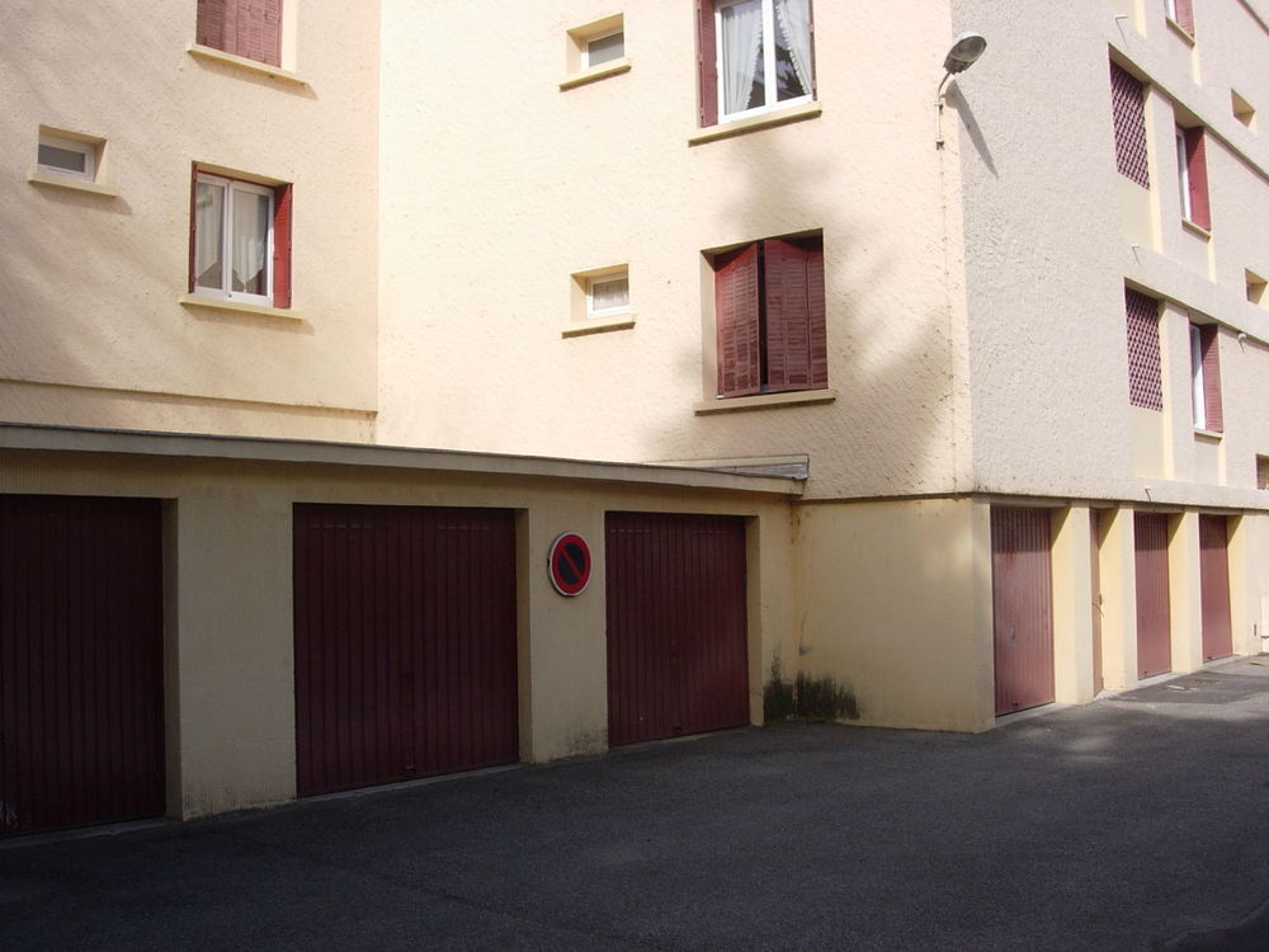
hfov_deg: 49.0
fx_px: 1393
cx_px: 634
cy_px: 476
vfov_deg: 37.7
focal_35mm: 38
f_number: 4.8
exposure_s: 1/483
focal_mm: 7.8
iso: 79
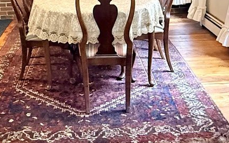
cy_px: -16
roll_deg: +2.9
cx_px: 89
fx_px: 343
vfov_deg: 22.2
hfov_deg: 36.7
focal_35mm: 55
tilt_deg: -9.1
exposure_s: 1/60
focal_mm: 2.22
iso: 640
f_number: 2.2
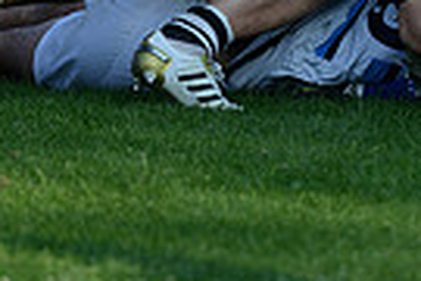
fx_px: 10056
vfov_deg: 1.6
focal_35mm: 860
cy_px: -270
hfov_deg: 2.4
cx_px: 196
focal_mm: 200
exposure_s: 1/1250
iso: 320
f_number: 2.8
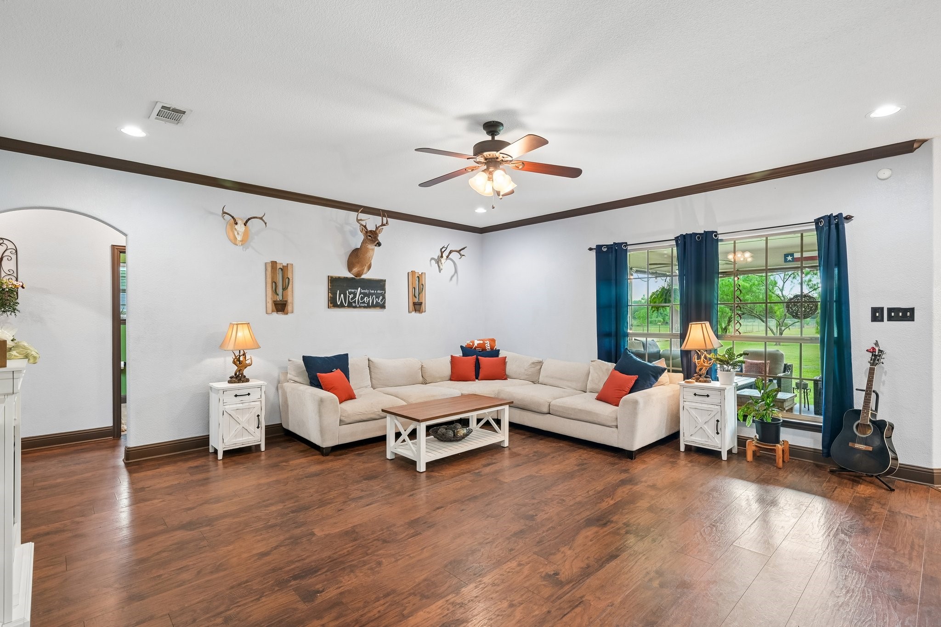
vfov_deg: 70.4
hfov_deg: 93.3
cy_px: 314
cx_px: 470
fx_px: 444
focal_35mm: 17
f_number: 8
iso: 400
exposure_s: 1/8
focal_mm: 17
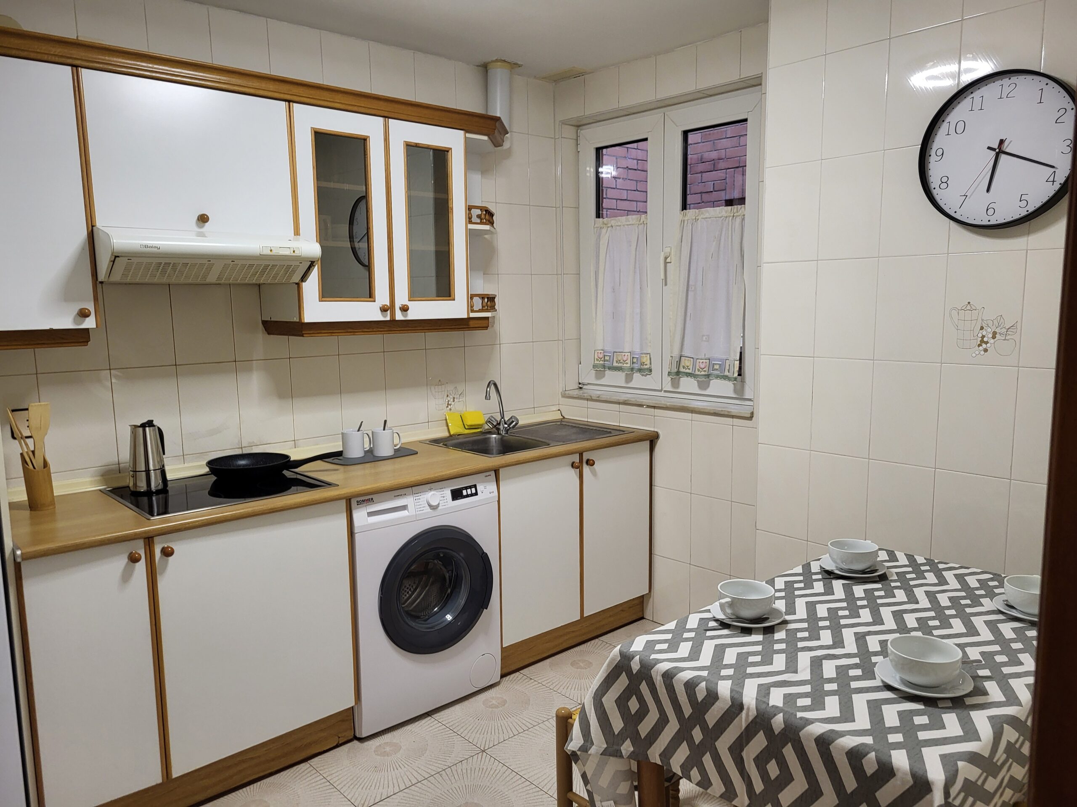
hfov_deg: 67.3
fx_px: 809
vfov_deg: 53.1
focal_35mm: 26
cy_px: 404
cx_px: 538
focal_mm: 5.4
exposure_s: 1/100
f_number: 1.8
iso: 200
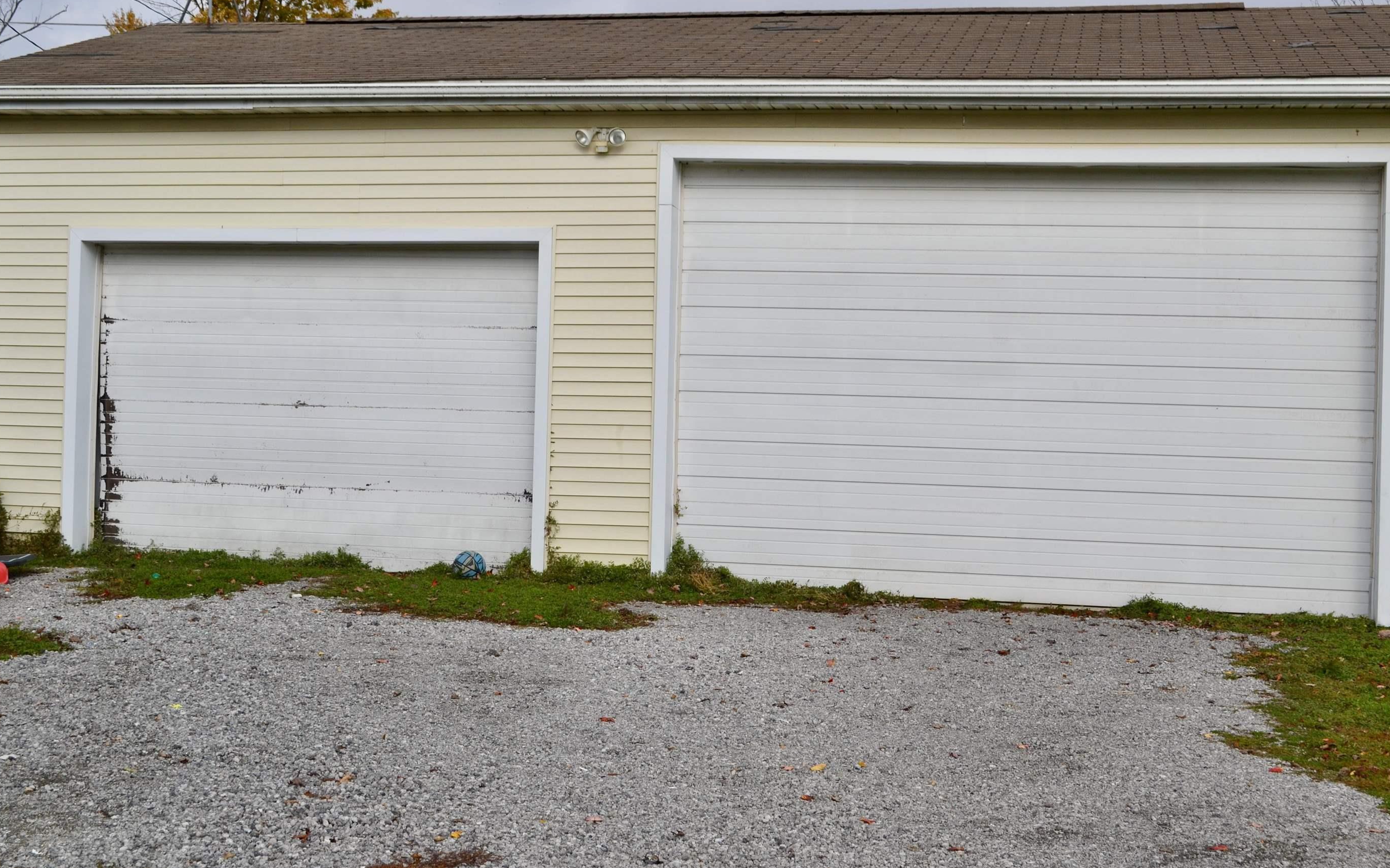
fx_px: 1878
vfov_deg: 26.0
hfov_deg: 40.6
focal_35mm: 50
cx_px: 713
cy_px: 390
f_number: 9
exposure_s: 1/320
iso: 100
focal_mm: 29
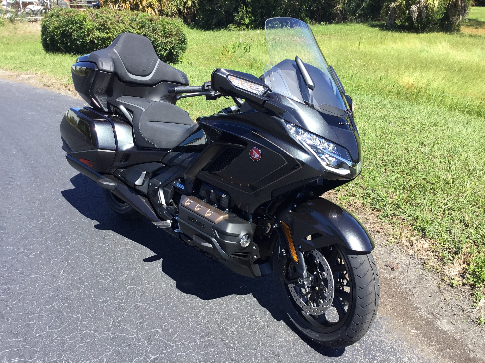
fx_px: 434
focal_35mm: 31
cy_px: 182
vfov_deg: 45.4
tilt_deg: -22.9
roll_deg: +0.7
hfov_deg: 58.4
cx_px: 242
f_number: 2.4
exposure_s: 1/463
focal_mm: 3.3
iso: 25
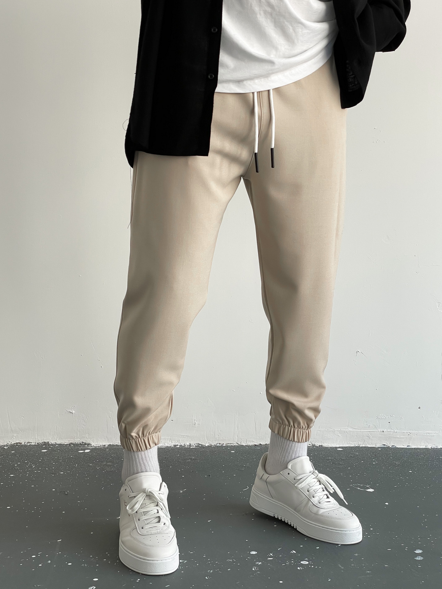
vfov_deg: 34.9
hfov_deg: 26.6
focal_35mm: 55
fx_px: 936
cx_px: 222
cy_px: 307
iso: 40
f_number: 2
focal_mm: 6
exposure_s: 1/120
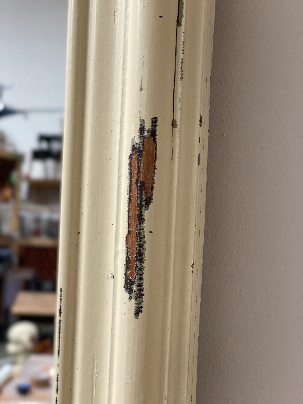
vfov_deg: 36.8
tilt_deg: -3.2
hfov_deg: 28.0
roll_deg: -0.7
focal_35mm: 52
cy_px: 202
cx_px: 152
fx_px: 607
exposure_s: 1/90
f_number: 2
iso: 250
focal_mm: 6
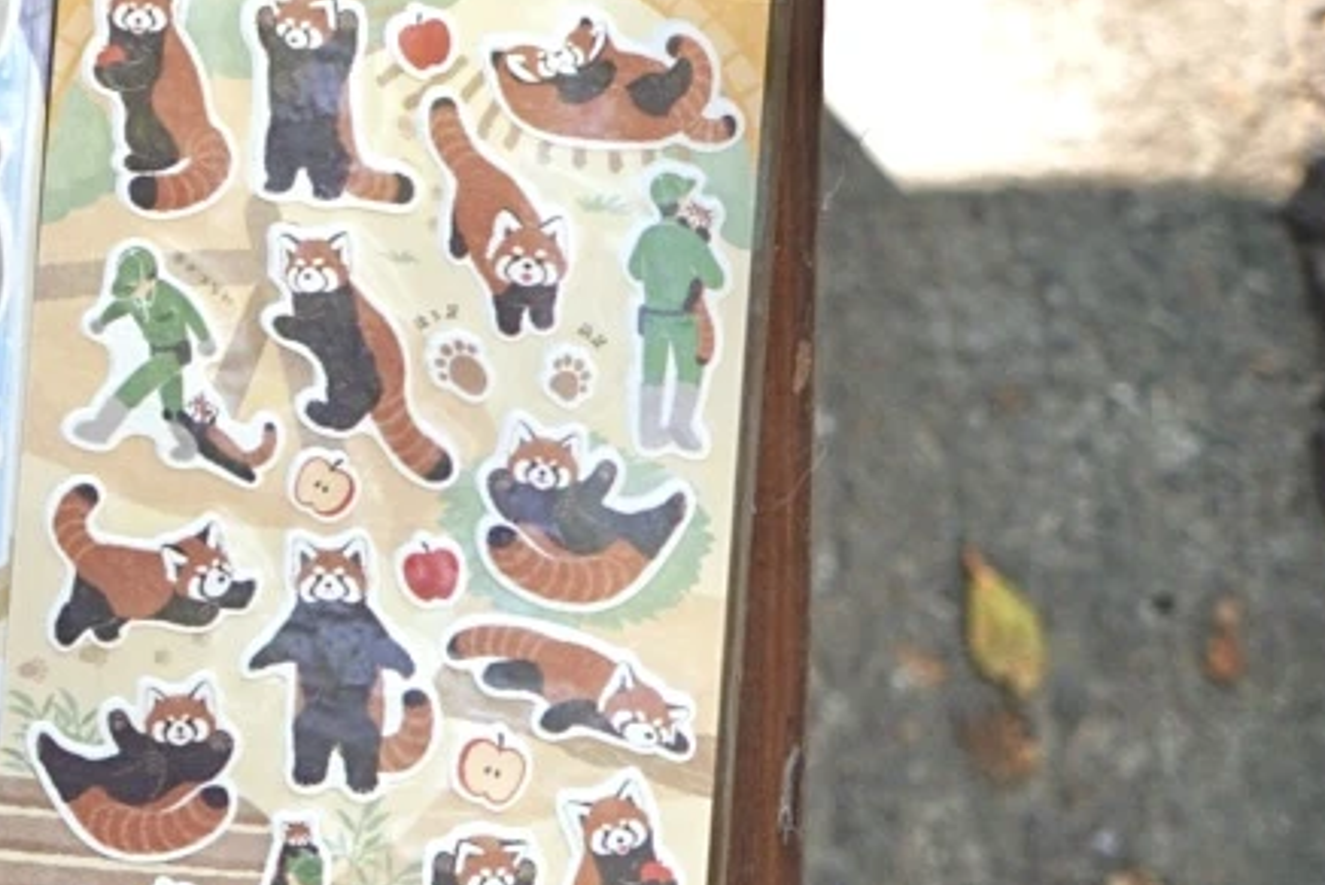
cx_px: -793
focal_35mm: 141
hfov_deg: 13.5
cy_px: -371
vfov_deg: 9.5
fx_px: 5191
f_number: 5
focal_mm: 38
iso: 100
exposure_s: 1/50
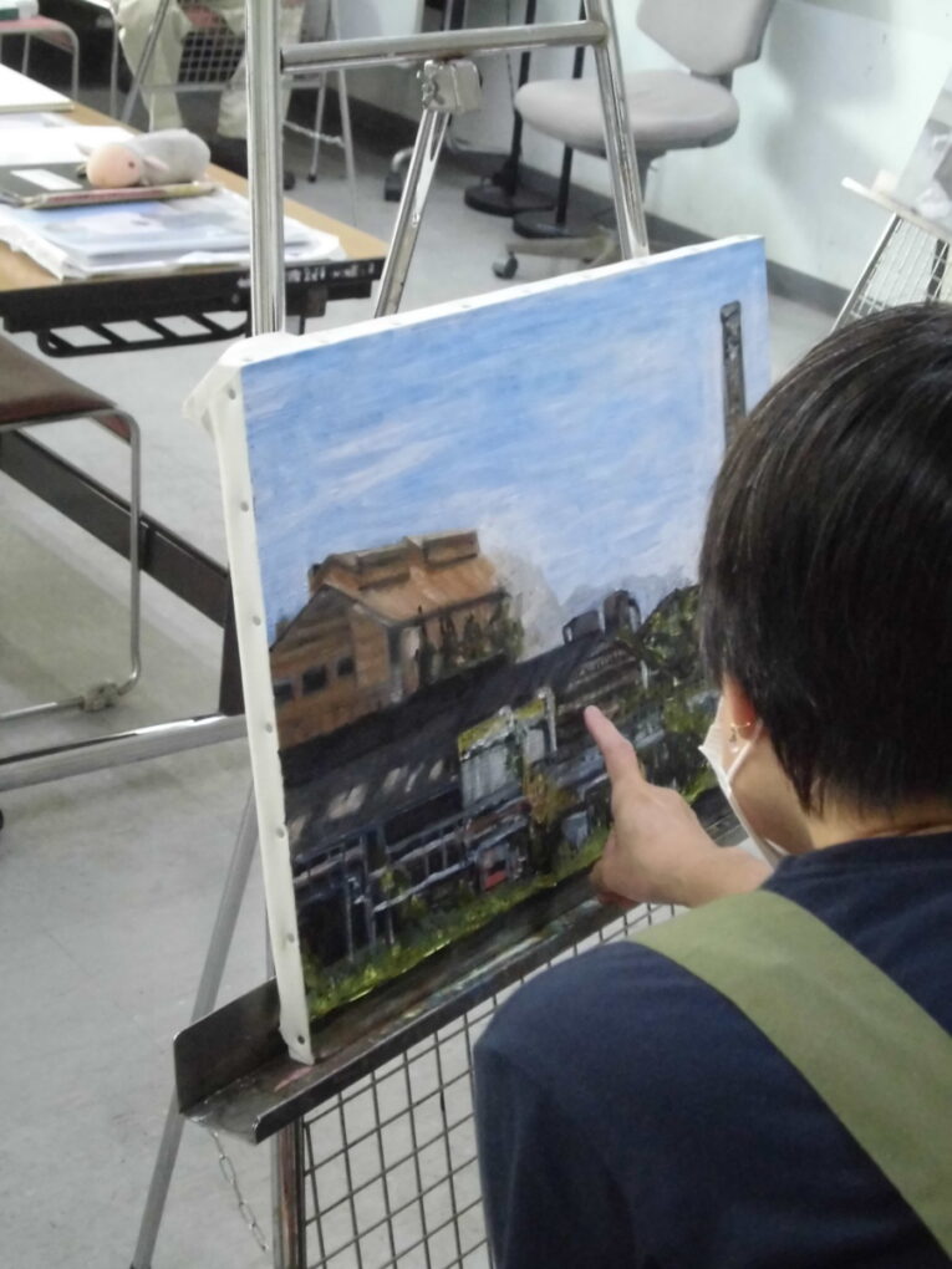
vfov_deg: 32.2
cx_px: 476
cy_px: 634
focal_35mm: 60
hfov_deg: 24.4
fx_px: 2200
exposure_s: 1/50
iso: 800
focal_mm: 10.7
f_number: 3.9
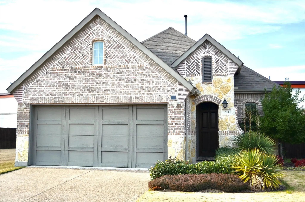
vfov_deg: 29.7
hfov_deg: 43.7
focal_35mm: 45
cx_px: 152
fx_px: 380
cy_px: 101
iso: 125
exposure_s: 1/500
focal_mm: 30
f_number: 4.5
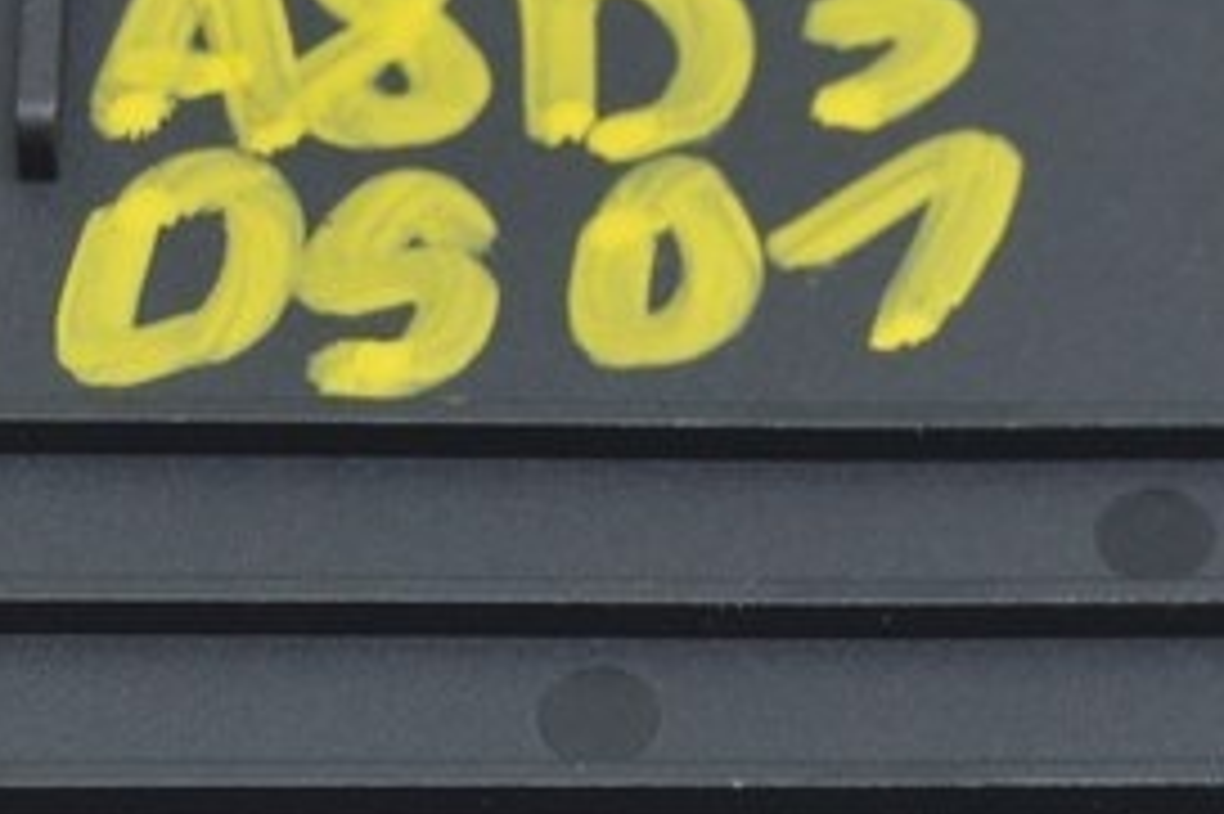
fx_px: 6724
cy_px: 695
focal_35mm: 198
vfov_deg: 6.9
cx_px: 986
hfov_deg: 10.4
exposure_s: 1/20
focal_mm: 35
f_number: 5.6
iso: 400
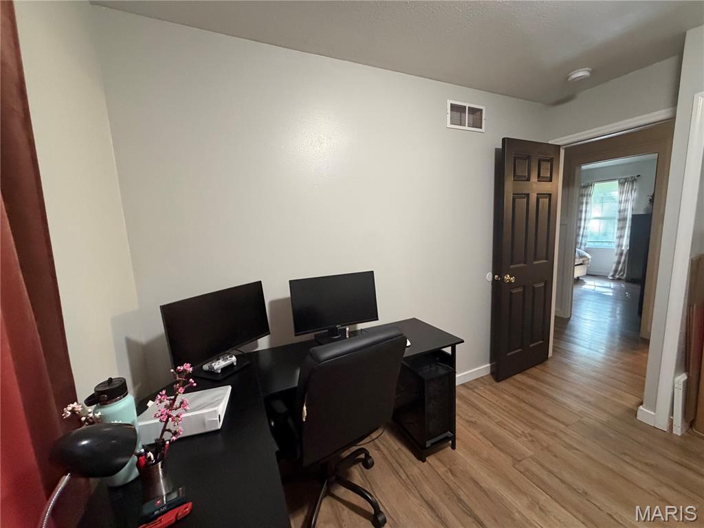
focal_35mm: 14
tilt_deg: -8.6
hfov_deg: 102.1
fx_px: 285
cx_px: 352
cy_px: 264
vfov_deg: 85.7
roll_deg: +2.5
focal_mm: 2.22
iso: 500
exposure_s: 1/60
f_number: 2.2
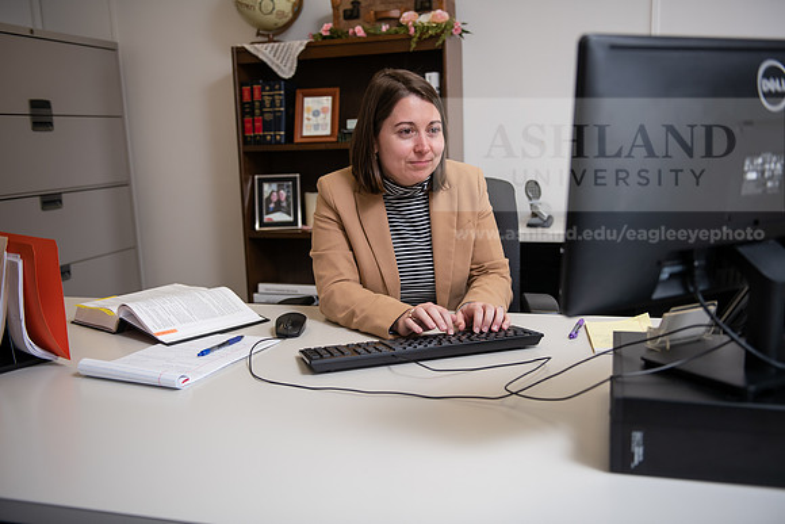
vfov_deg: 38.9
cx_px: 392
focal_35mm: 34
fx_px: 742
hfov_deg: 55.8
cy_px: 262
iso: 400
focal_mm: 34
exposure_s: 1/200
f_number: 2.8
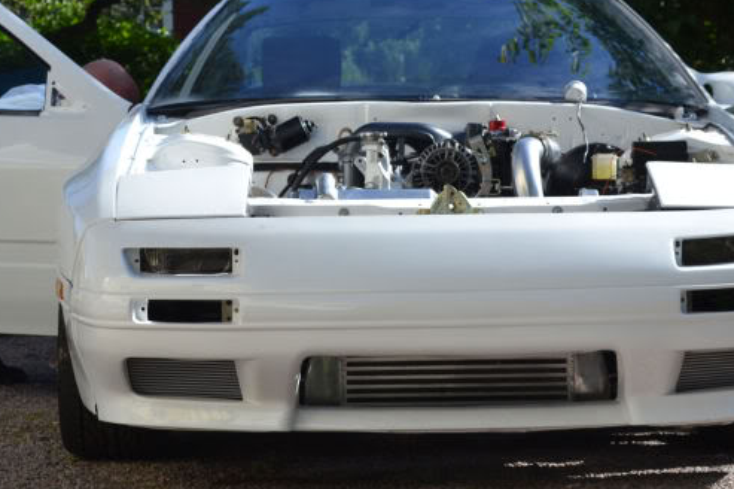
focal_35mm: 112
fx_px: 2282
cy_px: 198
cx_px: 299
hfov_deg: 18.3
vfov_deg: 12.2
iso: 100
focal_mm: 46
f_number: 7.1
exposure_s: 1/200
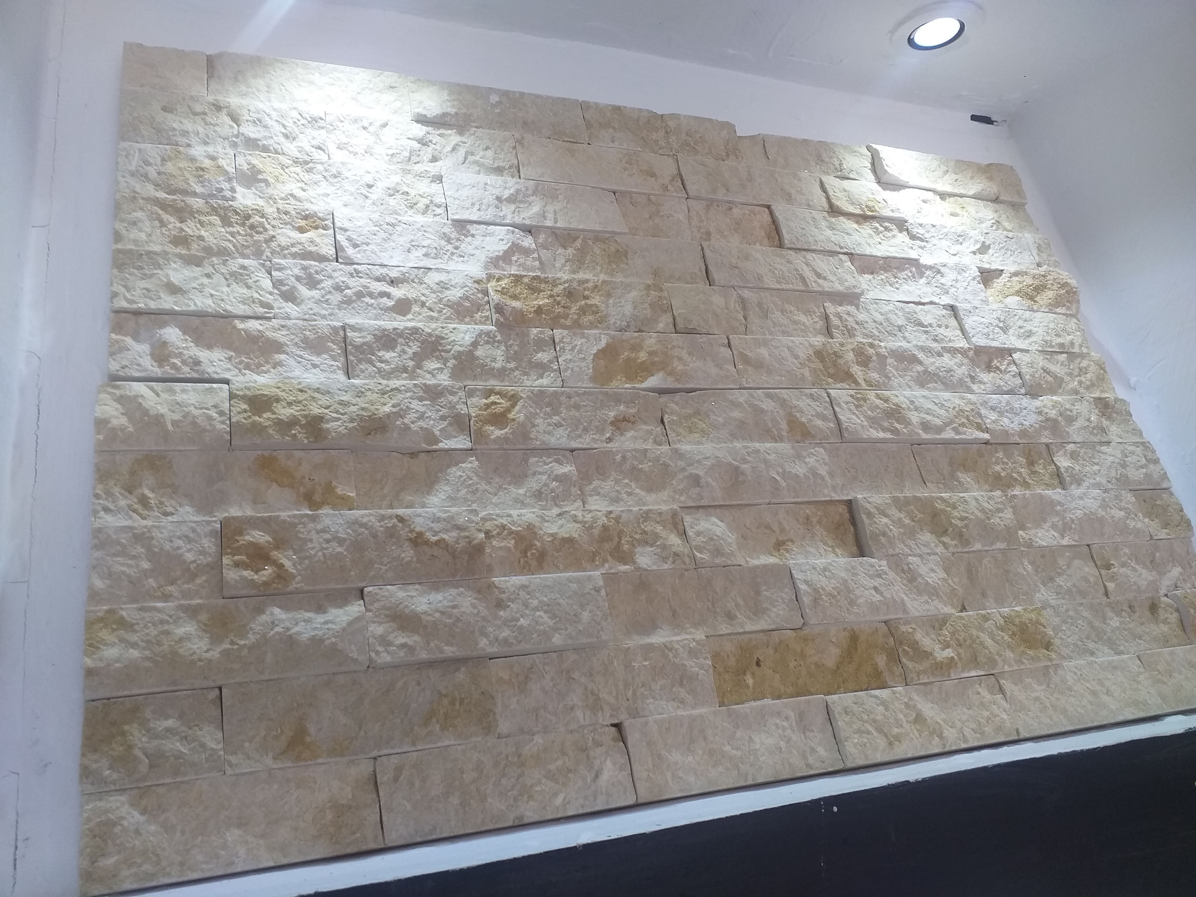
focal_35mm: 27
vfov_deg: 51.4
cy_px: 448
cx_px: 598
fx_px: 933
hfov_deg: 65.3
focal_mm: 3.6
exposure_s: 1/118
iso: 40
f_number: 1.9
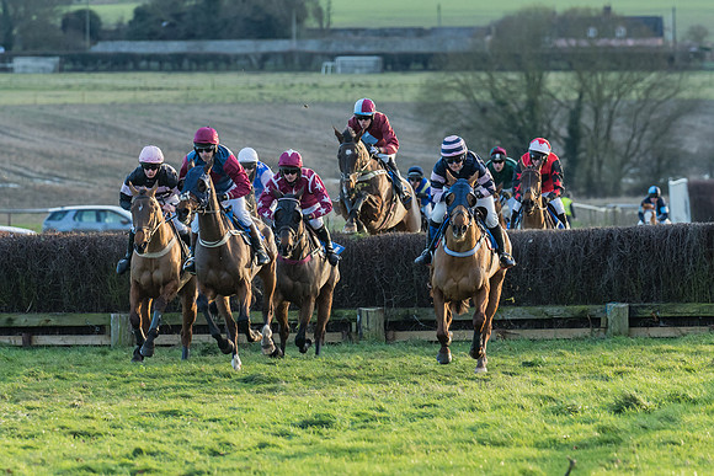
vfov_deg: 3.7
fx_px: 7356
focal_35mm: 371
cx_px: 296
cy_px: 206
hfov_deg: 5.6
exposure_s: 1/1000
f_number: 4
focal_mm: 182
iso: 800
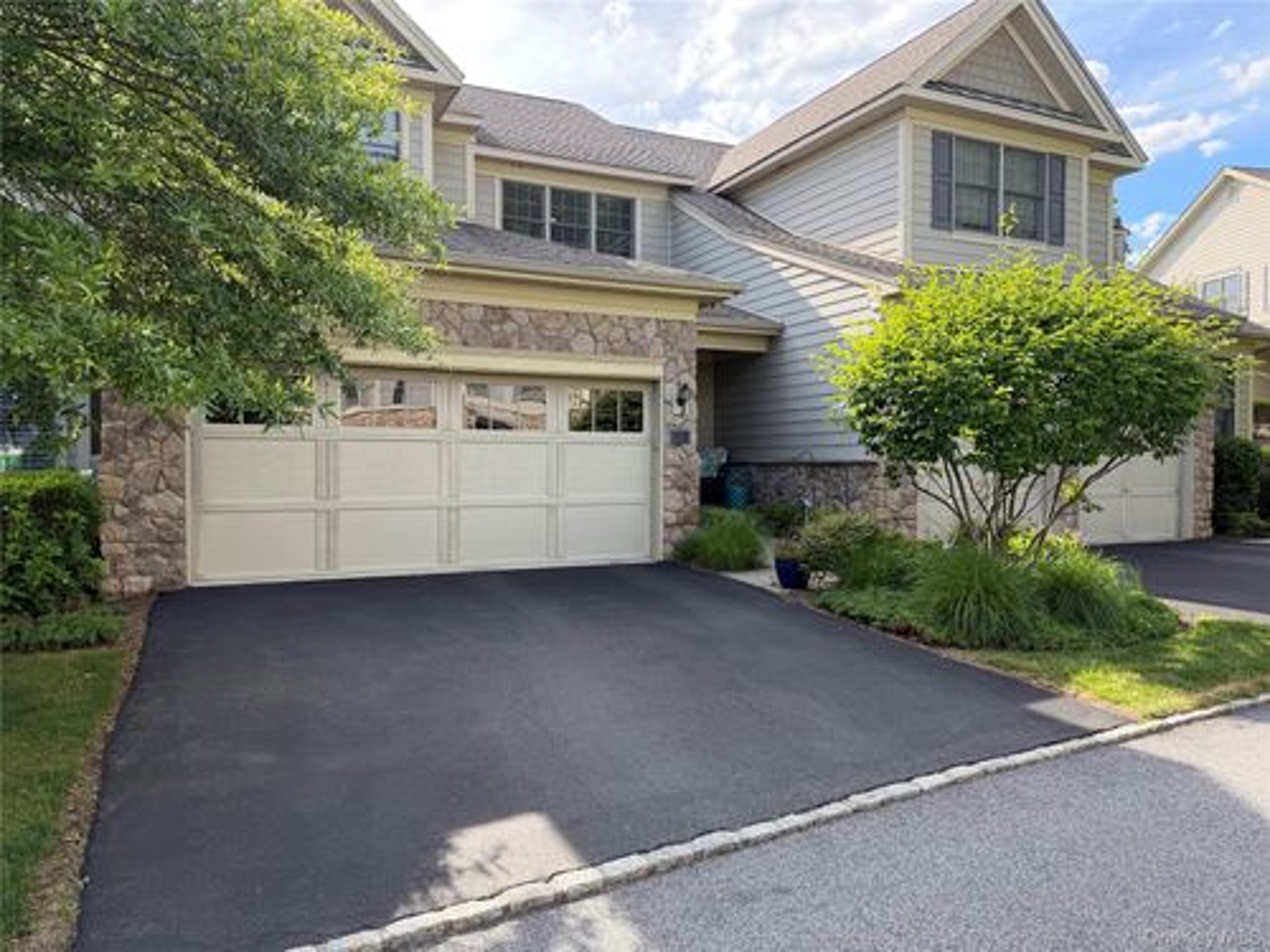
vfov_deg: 56.8
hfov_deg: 71.6
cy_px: 476
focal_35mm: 24
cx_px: 635
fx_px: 881
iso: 100
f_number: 1.78
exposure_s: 1/898
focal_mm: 6.76
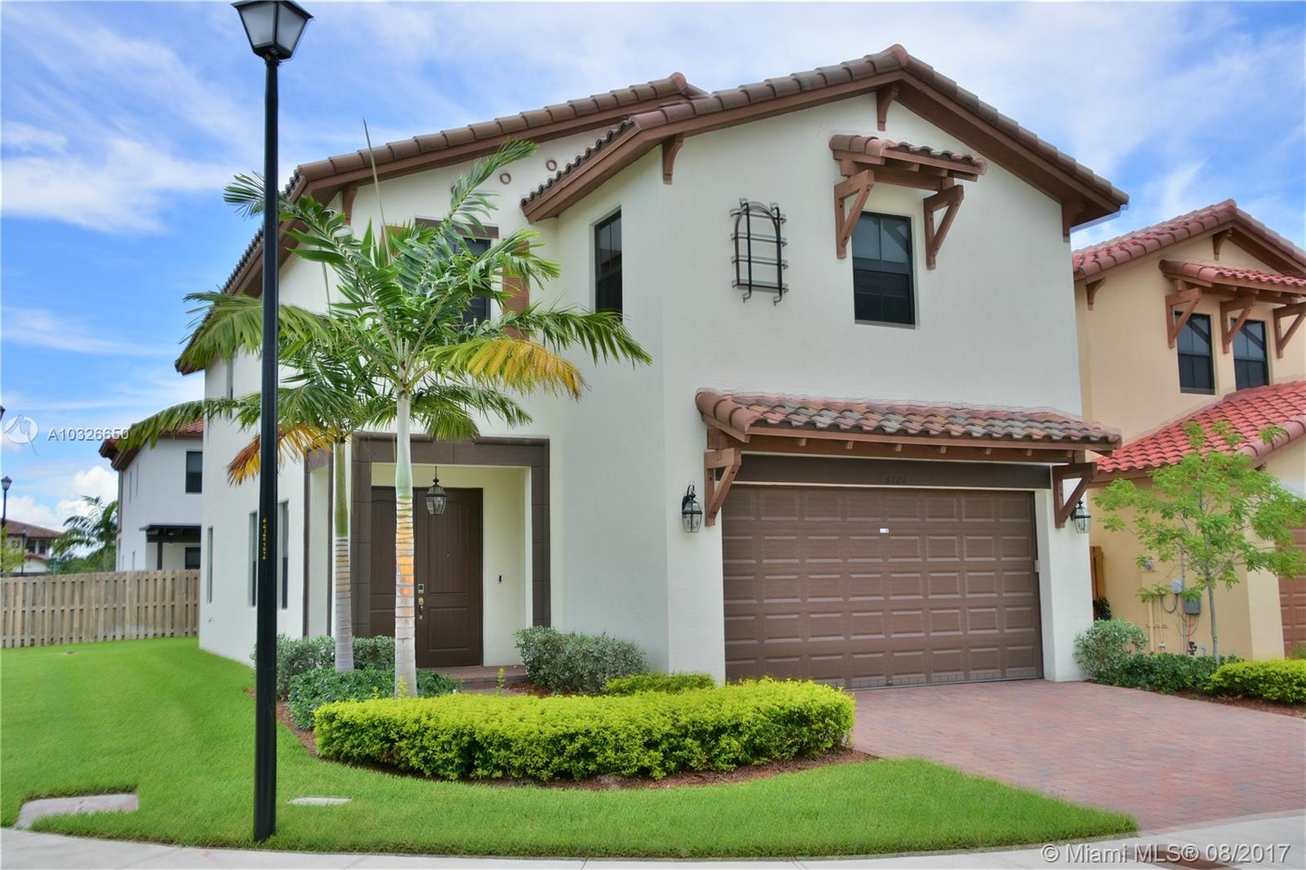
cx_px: 653
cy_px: 435
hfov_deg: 57.2
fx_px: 1197
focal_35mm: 33
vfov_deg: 40.0
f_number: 8
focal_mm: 22
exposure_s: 1/250
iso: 125
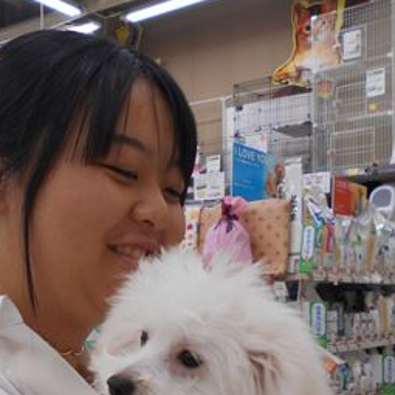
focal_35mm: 54
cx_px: 132
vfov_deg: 31.0
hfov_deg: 31.4
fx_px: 697
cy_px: 305
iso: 80
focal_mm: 4.6
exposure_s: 1/30
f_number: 3.2
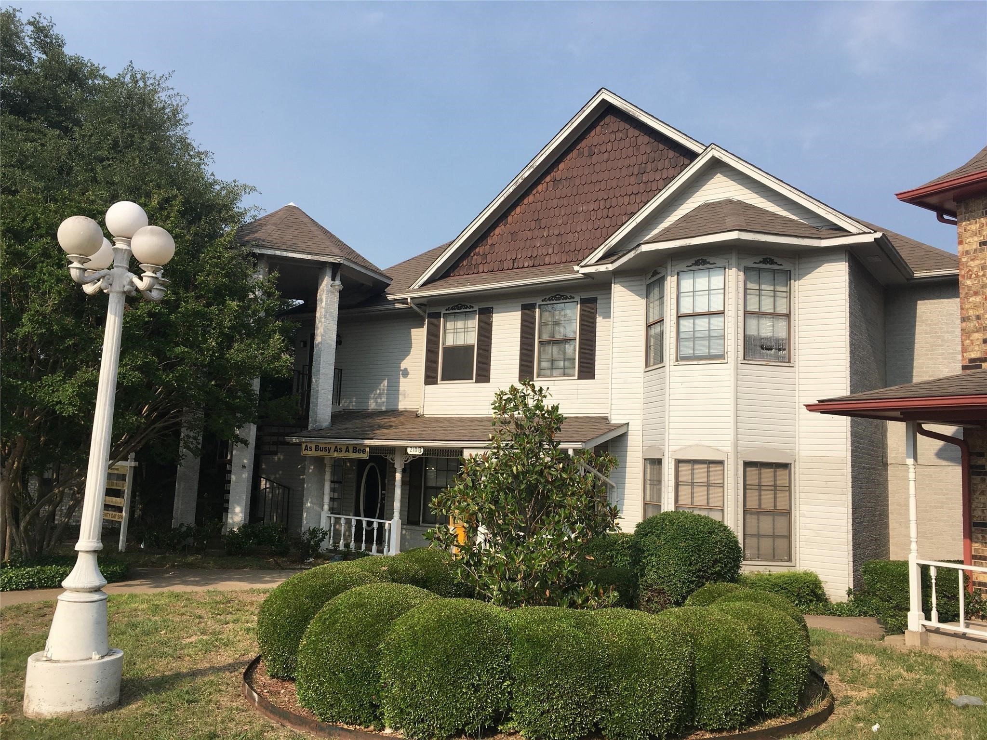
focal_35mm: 29
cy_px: 370
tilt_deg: +5.6
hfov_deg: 61.7
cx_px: 494
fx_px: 827
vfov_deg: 48.2
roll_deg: -2.3
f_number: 2.2
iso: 25
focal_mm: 4.15
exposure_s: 1/1399
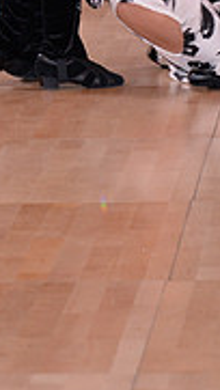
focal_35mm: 435
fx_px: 4505
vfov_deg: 4.9
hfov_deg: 2.8
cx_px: 83
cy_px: -220
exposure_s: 1/250
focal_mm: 130
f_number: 5.6
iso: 2000
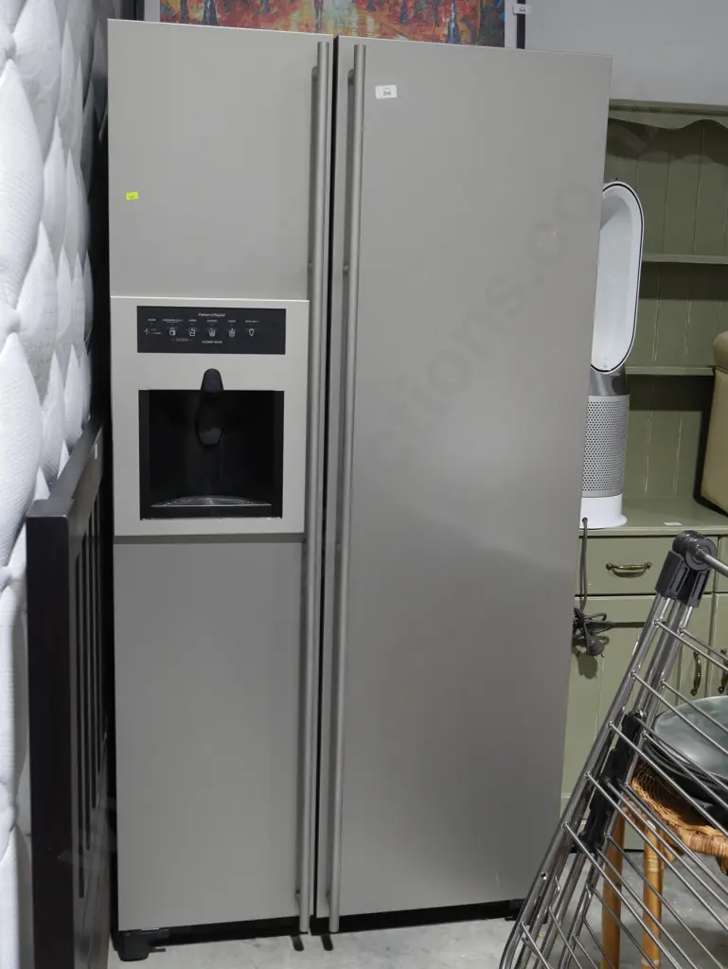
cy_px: 484
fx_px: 1121
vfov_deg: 46.8
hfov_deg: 36.0
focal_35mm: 40
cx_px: 364
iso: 800
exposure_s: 1/60
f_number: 4.5
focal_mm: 20
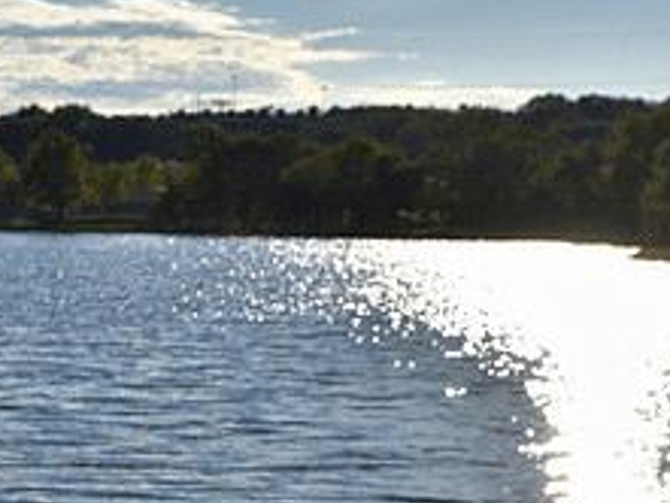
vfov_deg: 10.6
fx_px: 2692
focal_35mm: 139
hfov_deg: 13.9
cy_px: 477
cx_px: -88
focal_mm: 55
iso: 200
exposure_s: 1/640
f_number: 13
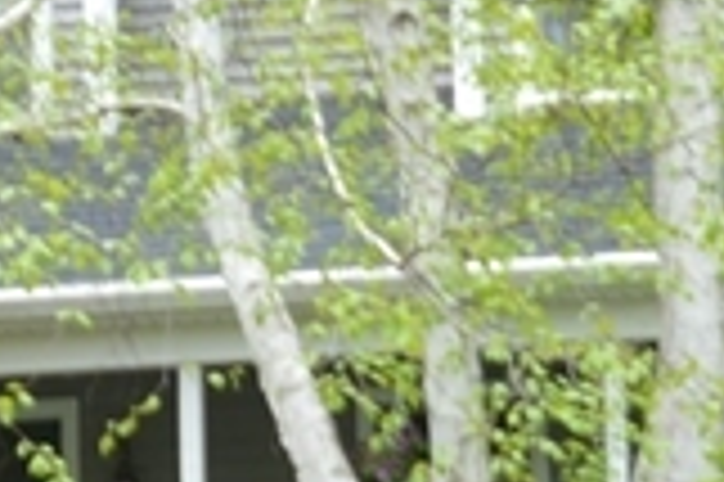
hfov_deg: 9.8
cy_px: 507
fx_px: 4219
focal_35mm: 210
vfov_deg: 6.5
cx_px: 571
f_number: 6.3
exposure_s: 1/160
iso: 100
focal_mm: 22
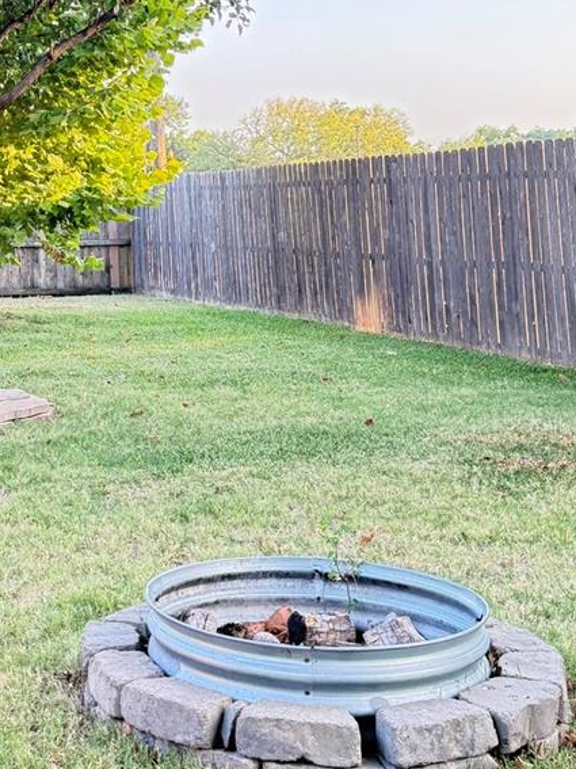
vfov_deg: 29.1
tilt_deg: +1.7
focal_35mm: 65
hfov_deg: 21.4
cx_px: -57
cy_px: 145
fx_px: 1443
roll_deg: +1.1
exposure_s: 1/117
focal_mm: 6.76
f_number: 1.78
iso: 200
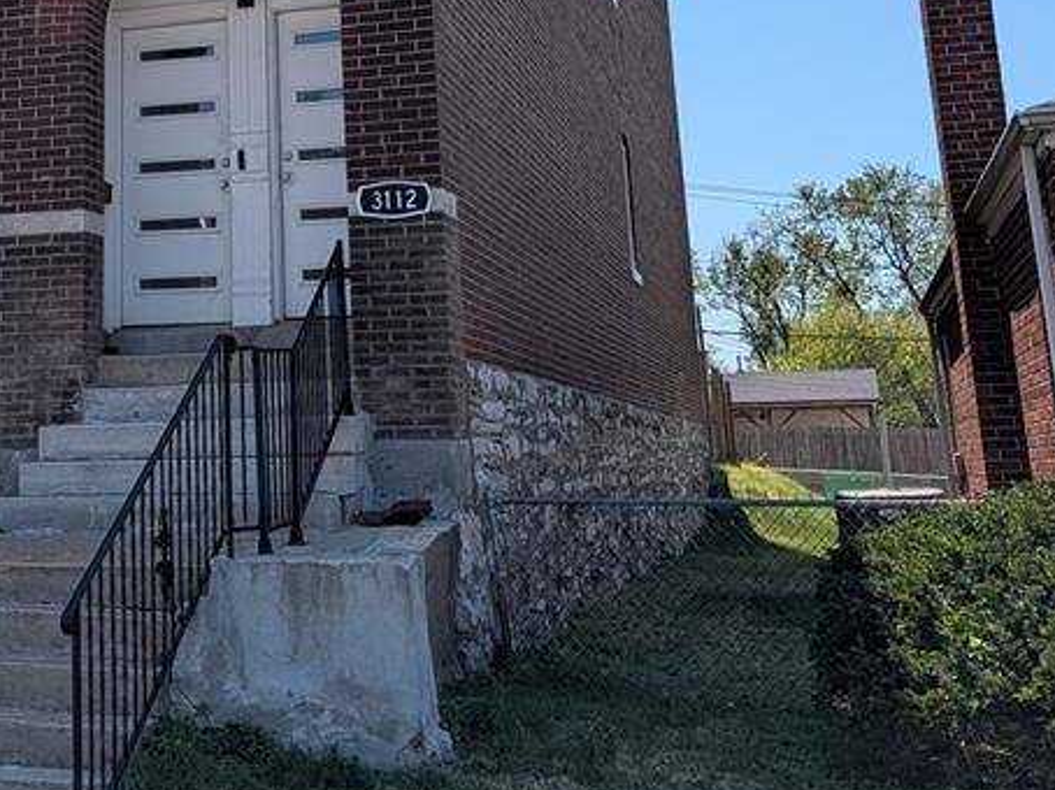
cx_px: 174
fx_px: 1645
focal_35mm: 54
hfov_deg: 34.2
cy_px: 79
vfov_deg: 26.1
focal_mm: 6.9
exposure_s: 1/1383
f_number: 1.68
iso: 22
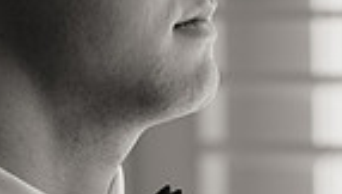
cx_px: 184
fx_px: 3270
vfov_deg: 3.4
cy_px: 75
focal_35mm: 360
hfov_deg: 6.0
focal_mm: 85
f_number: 2.2
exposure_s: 1/2500
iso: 400
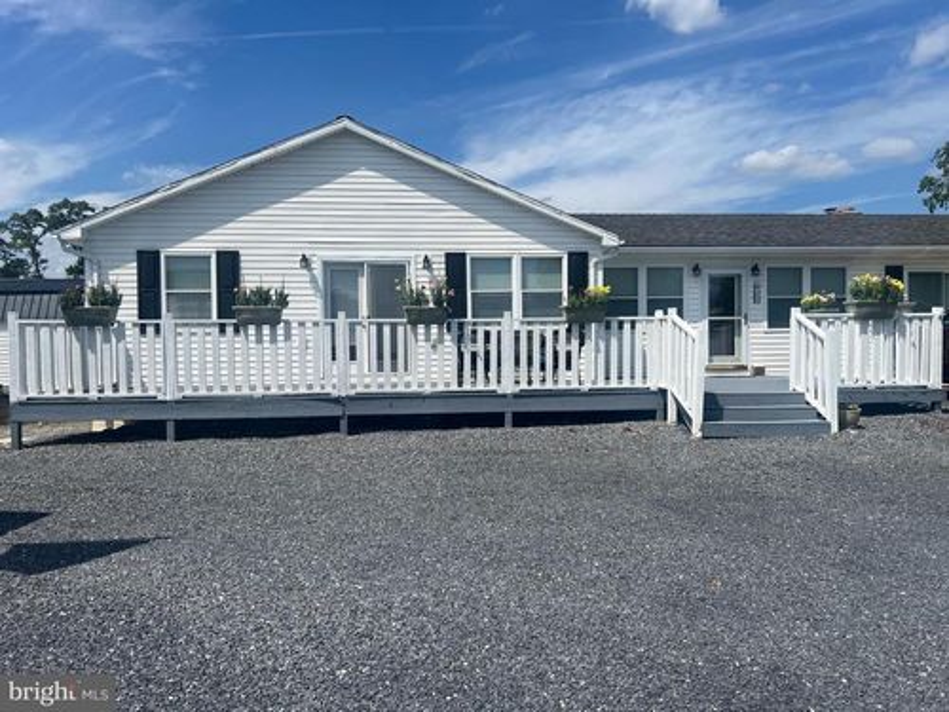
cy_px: 356
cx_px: 474
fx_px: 713
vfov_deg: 53.1
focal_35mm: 26
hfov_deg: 67.3
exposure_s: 1/7463
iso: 50
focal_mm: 5.7
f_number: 1.5
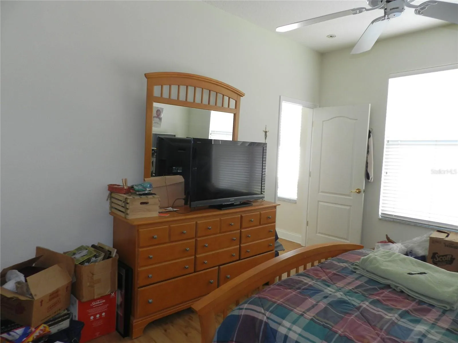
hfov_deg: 73.9
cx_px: 229
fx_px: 304
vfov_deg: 58.9
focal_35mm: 23
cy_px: 172
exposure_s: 1/30
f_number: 3.4
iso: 200
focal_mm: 4
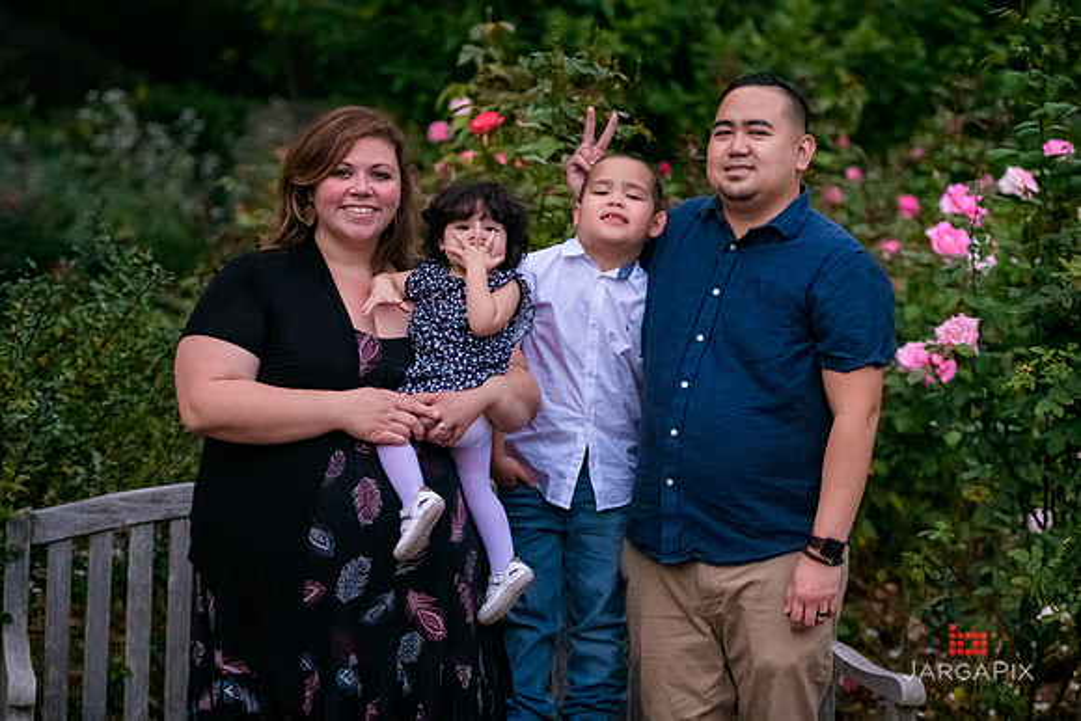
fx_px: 2703
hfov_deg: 22.6
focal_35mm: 90
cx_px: 540
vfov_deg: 15.2
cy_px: 360
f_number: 3.2
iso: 3200
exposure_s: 1/125
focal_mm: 90
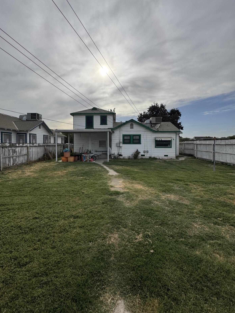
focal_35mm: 15
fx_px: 136
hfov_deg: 81.7
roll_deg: -0.7
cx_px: 111
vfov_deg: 98.0
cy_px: 146
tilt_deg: +0.1
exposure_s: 1/3247
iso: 50
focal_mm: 2.22
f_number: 2.2
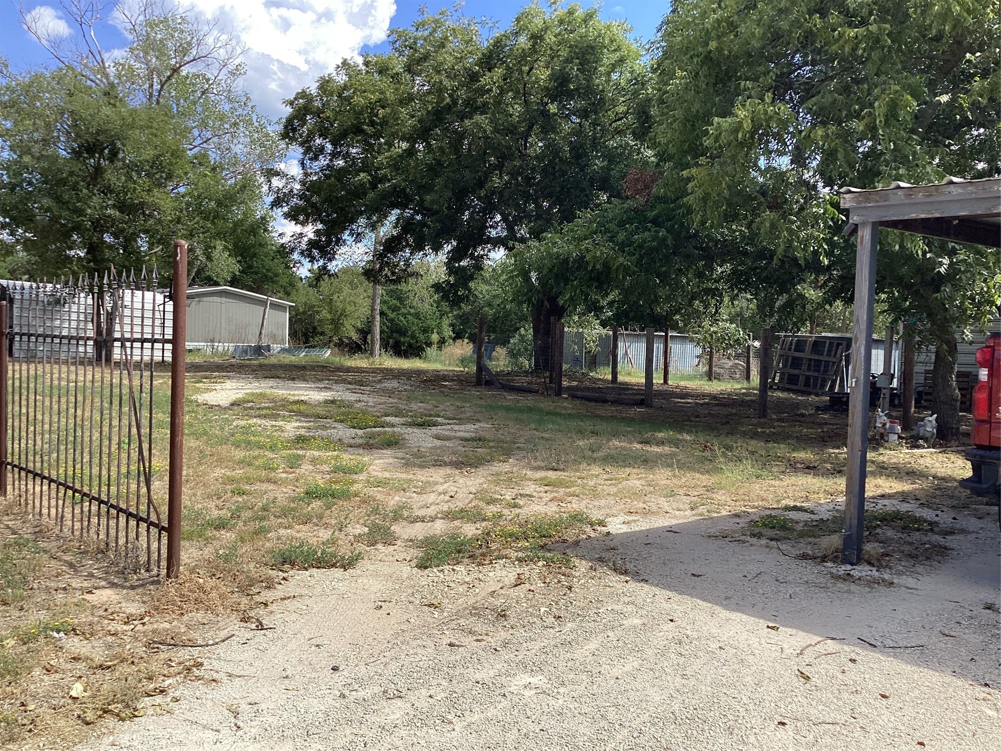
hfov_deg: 58.4
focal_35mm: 31
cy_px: 376
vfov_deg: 45.4
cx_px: 500
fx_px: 896
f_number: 2.4
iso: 25
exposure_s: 1/1045
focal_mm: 3.3
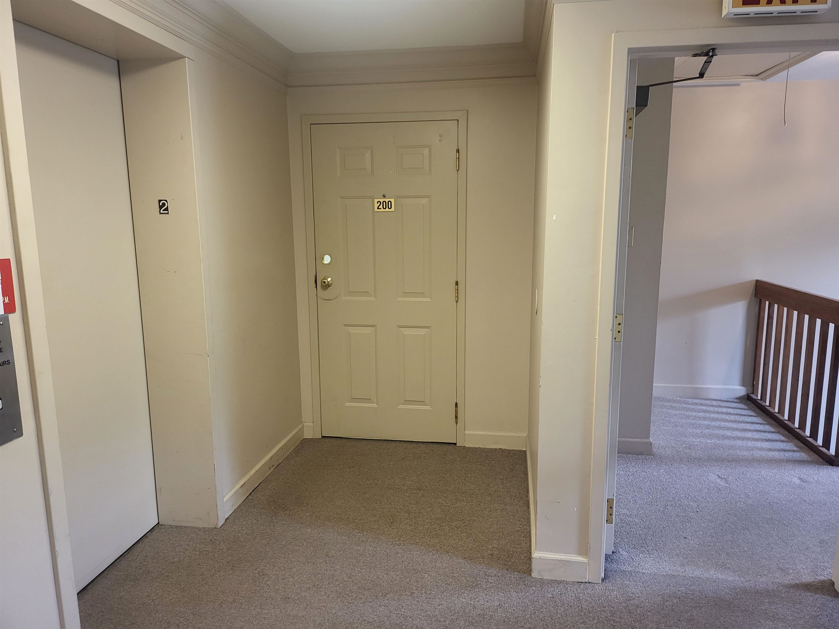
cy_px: 314
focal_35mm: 24
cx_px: 420
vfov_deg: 56.8
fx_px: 582
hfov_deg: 71.6
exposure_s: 1/40
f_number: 1.8
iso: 320
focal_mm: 5
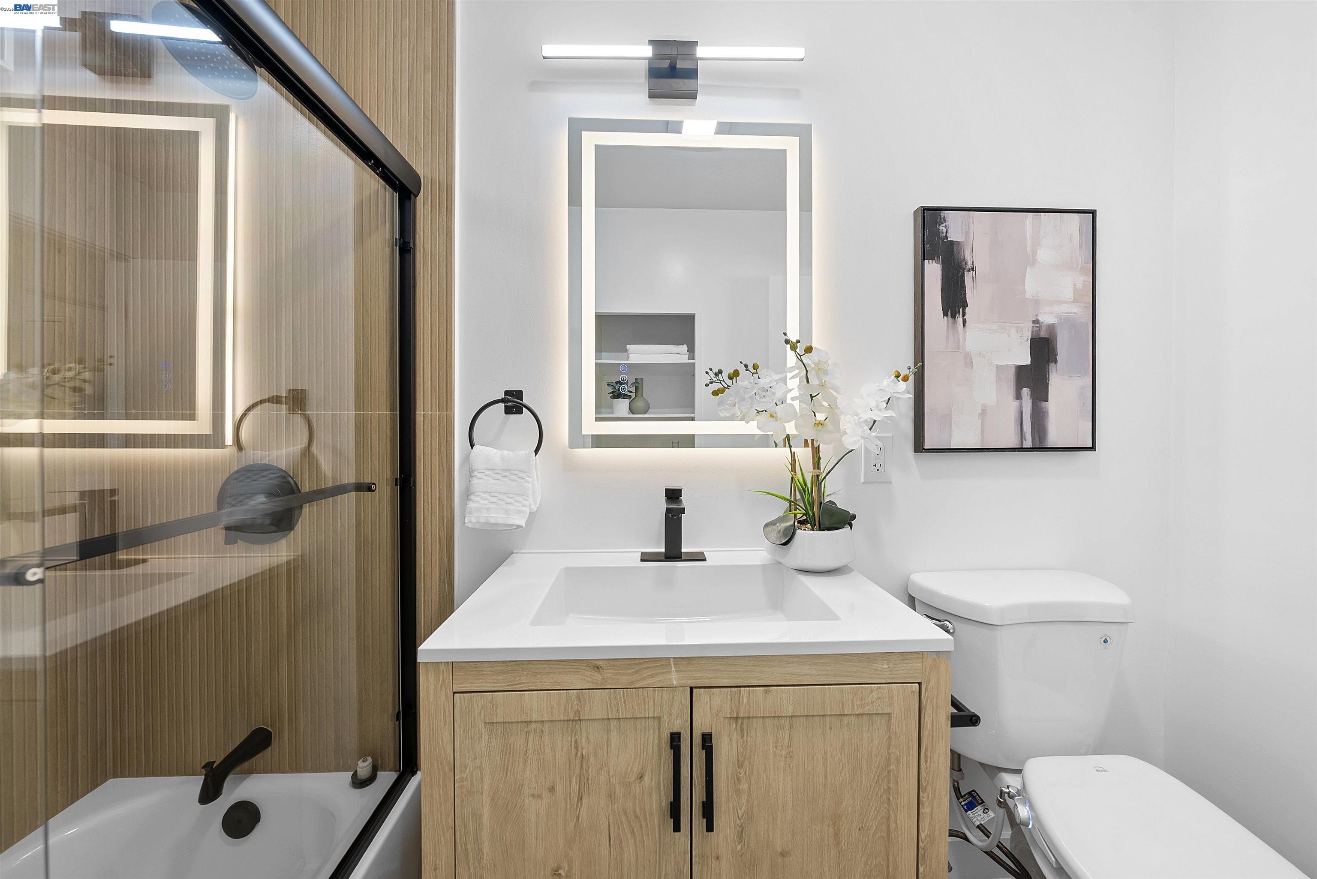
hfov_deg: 112.6
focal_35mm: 12
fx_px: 439
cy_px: 440
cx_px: 658
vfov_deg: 90.1
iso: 160
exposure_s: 1/2.5
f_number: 8
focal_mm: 12
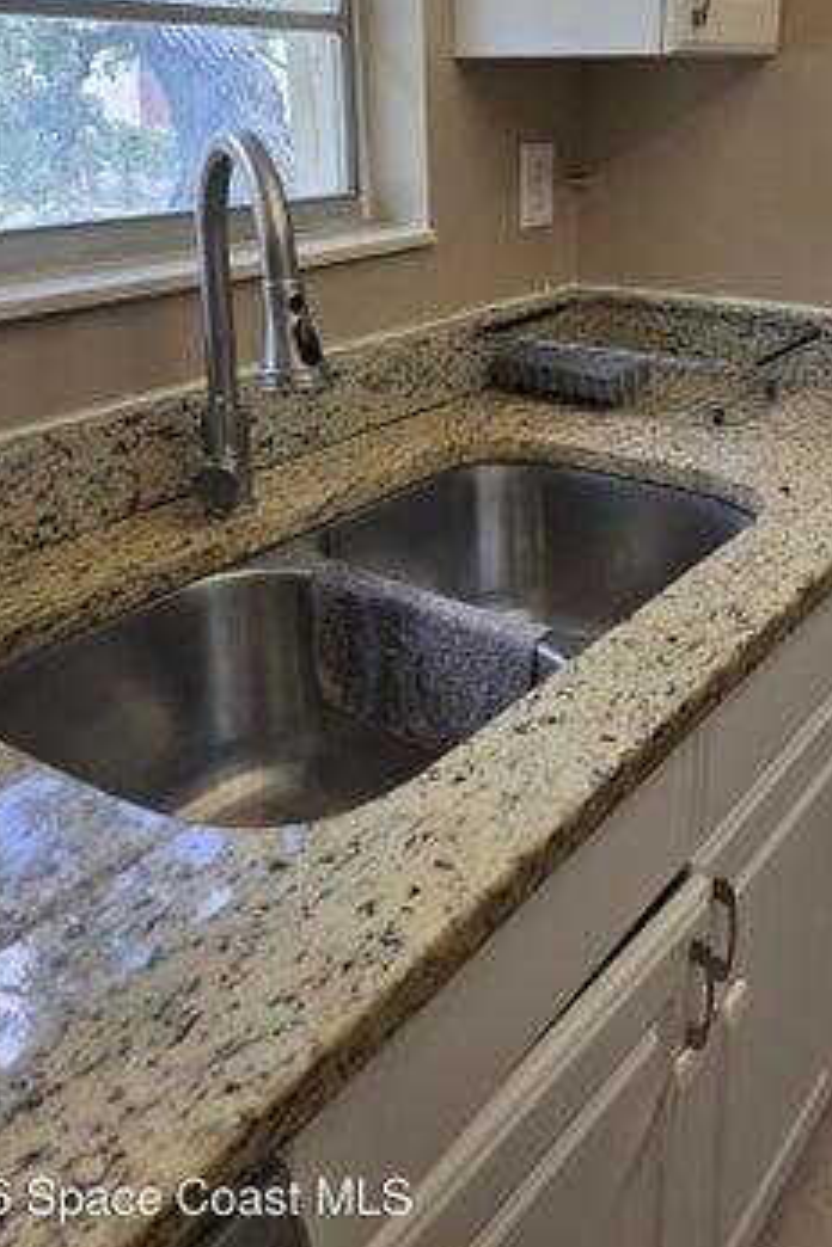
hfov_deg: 39.8
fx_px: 1144
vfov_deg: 56.0
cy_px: 416
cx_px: 509
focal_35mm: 33
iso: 25
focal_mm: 6.3
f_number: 1.7
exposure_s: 1/120
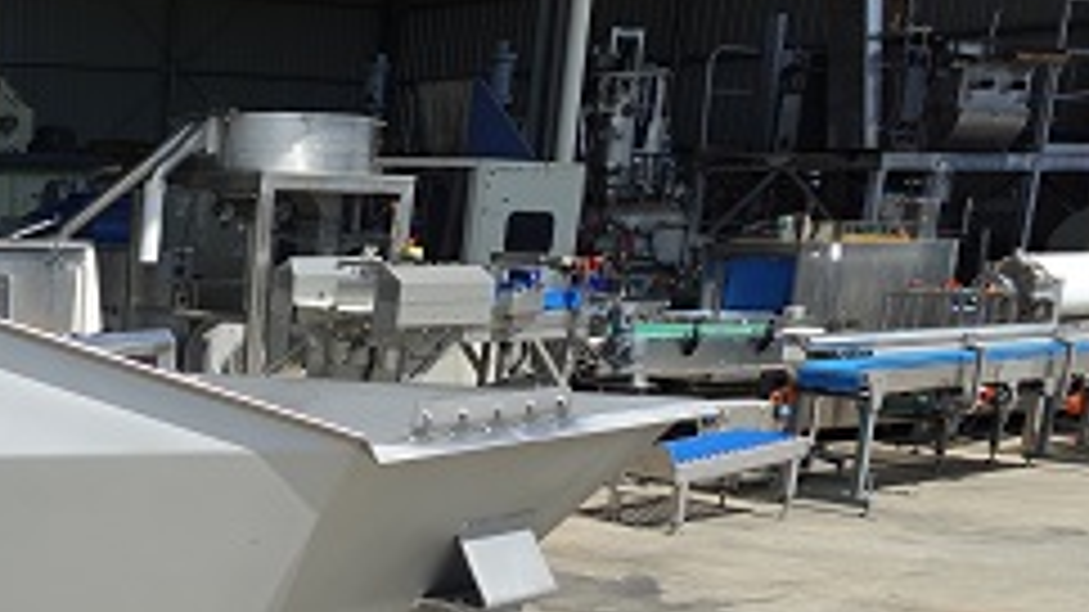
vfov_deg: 22.3
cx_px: -148
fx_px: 1501
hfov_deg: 33.9
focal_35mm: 52
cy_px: 585
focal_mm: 7.6
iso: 125
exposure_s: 1/4000
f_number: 2
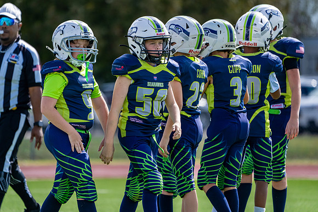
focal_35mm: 447
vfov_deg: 3.1
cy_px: 103
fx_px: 3950
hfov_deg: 4.6
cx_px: 150
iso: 640
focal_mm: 400
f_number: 5.6
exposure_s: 1/2500
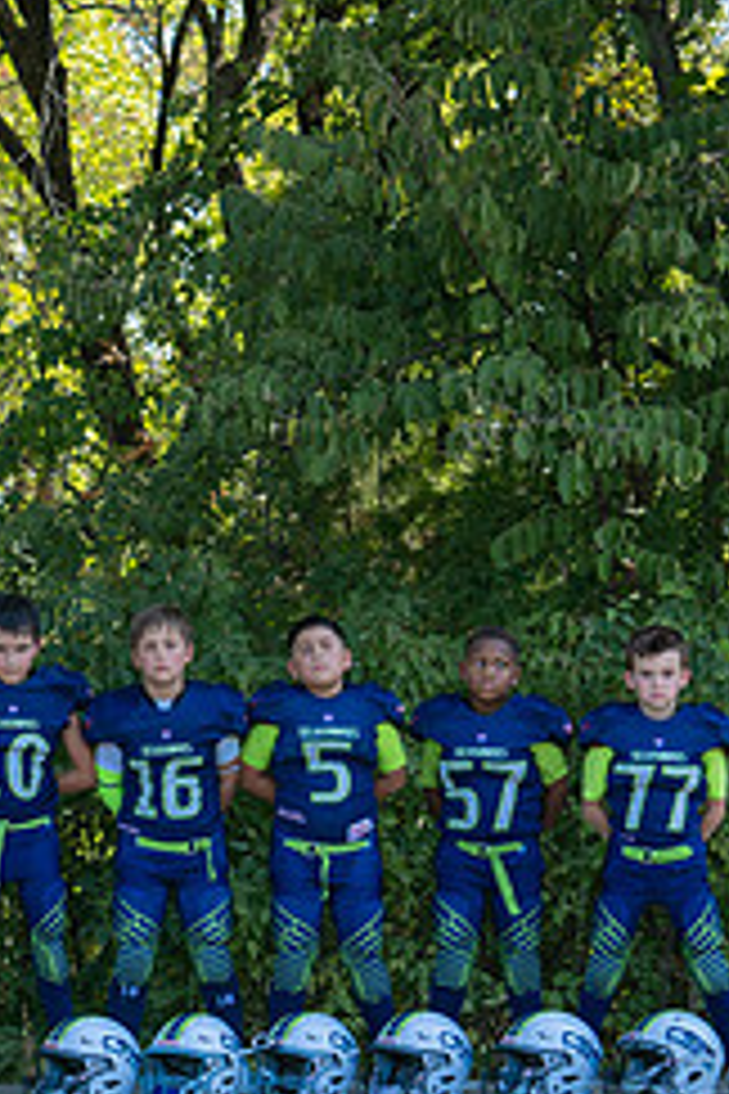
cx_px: -178
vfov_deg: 11.9
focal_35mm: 172
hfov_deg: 7.9
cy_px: 779
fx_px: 5224
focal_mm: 70
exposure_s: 1/250
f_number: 4.5
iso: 125
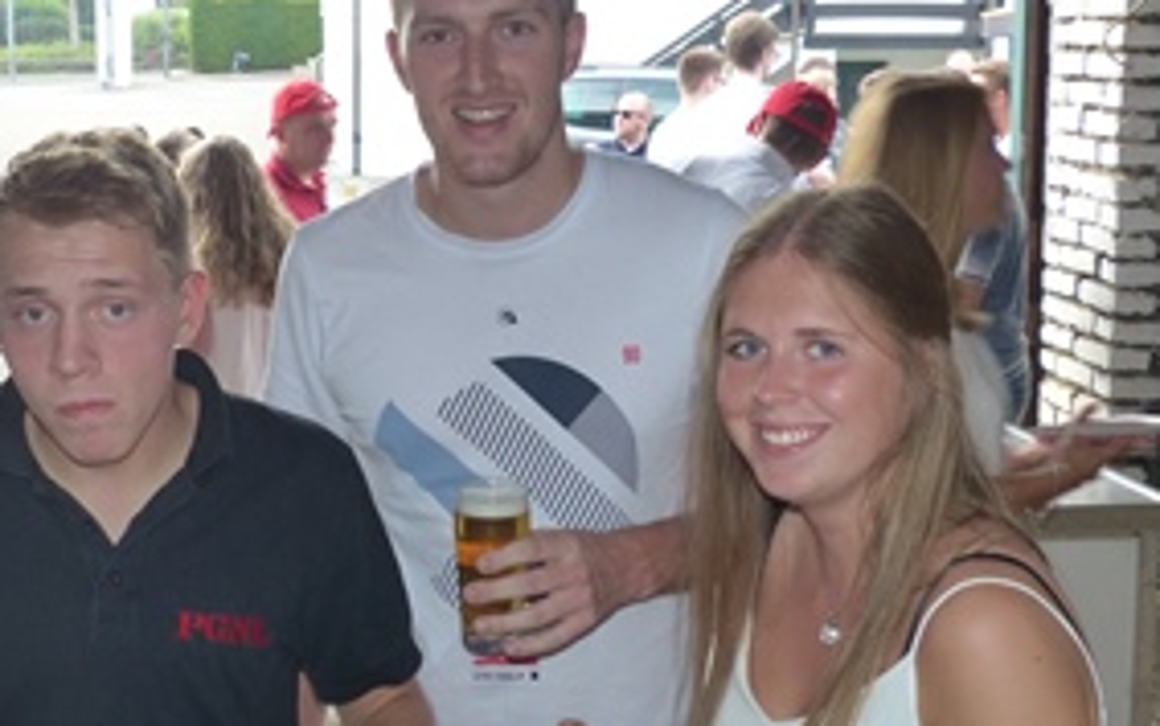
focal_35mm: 54
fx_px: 1707
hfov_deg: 37.1
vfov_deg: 24.0
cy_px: 353
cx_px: 385
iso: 200
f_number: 2.8
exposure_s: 1/60
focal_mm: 6.4
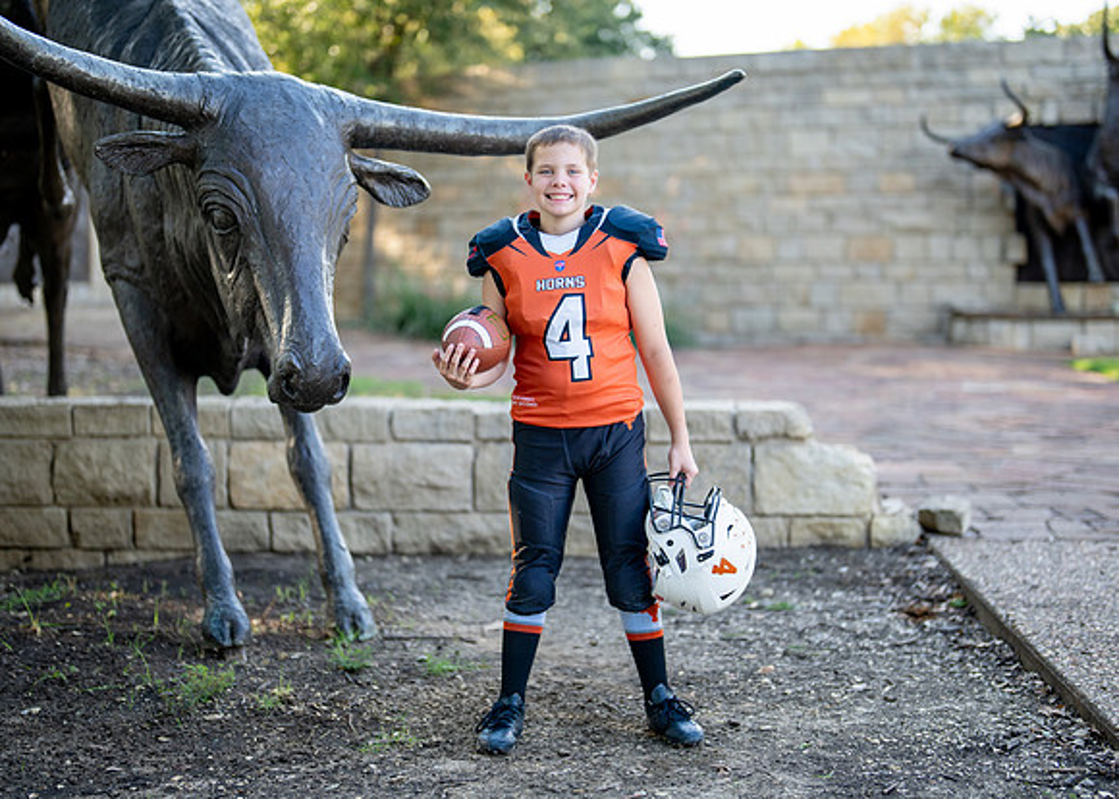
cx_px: 568
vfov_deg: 23.8
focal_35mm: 60
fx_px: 1897
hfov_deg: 32.9
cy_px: 401
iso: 200
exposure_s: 1/1250
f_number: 1.2
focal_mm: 50
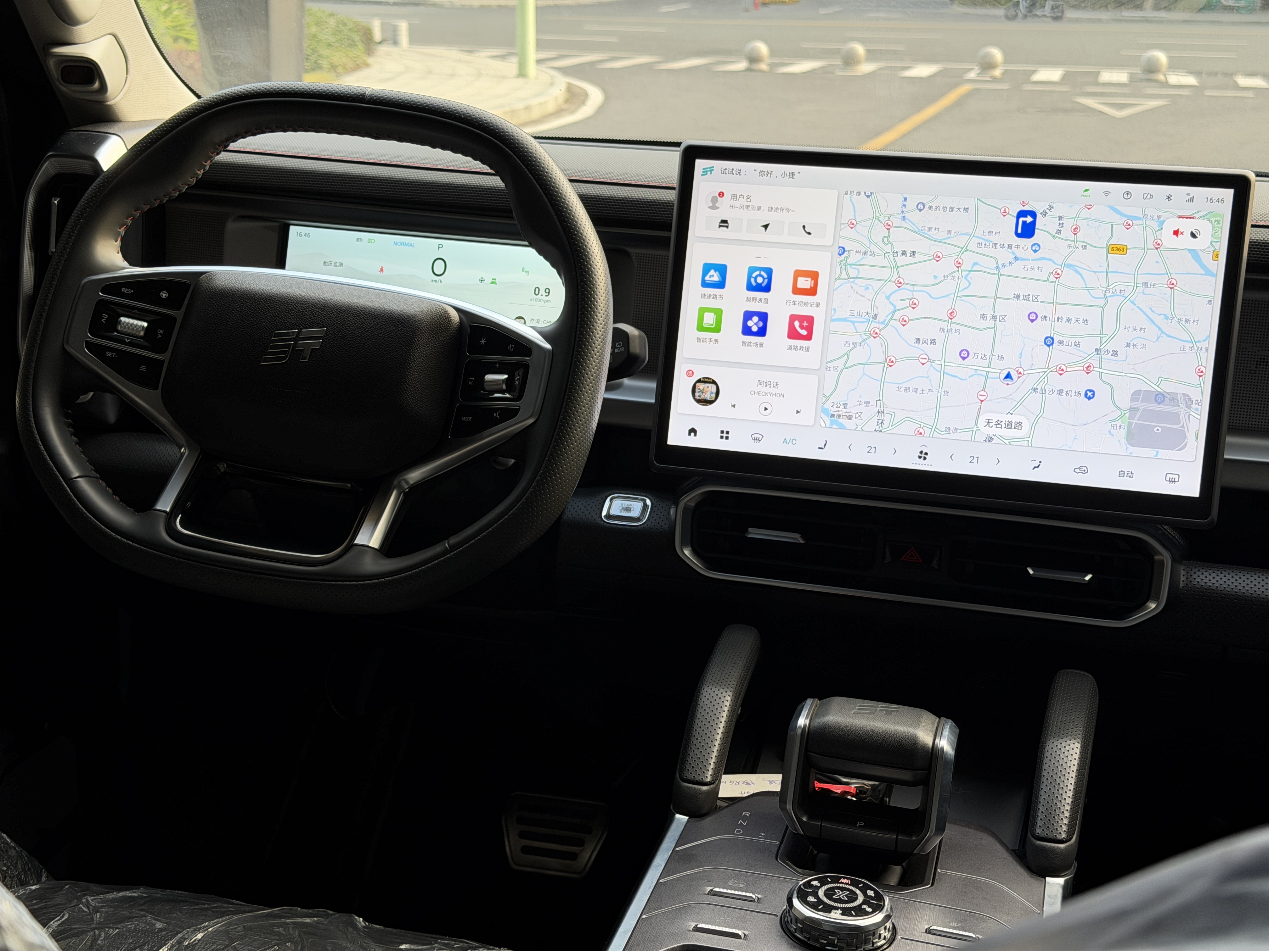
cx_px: 634
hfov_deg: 39.7
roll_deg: -0.7
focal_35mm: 48
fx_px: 1760
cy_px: 476
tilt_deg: -16.7
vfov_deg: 30.3
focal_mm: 6.76
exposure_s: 1/122
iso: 50
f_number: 1.78
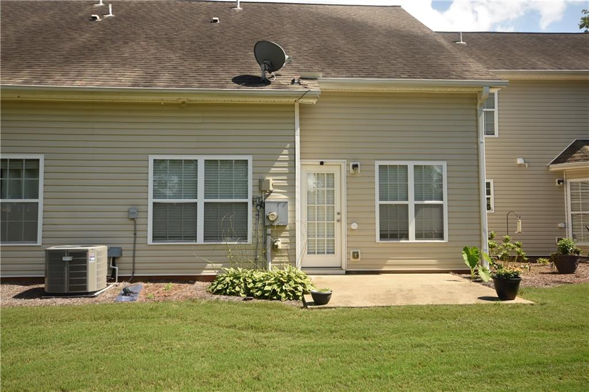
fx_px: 491
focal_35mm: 30
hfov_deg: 61.9
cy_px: 196
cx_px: 294
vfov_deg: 43.6
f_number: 9
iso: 200
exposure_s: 1/320
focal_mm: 20
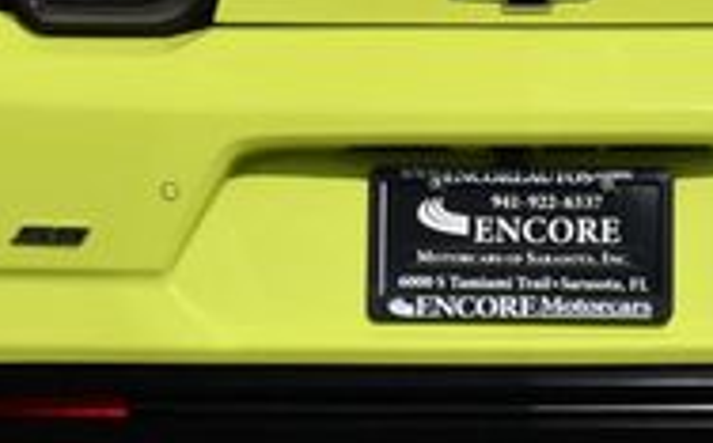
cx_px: 478
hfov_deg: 8.0
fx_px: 5124
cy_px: 106
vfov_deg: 5.0
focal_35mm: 264
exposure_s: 1/400
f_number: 10
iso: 100
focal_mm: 38
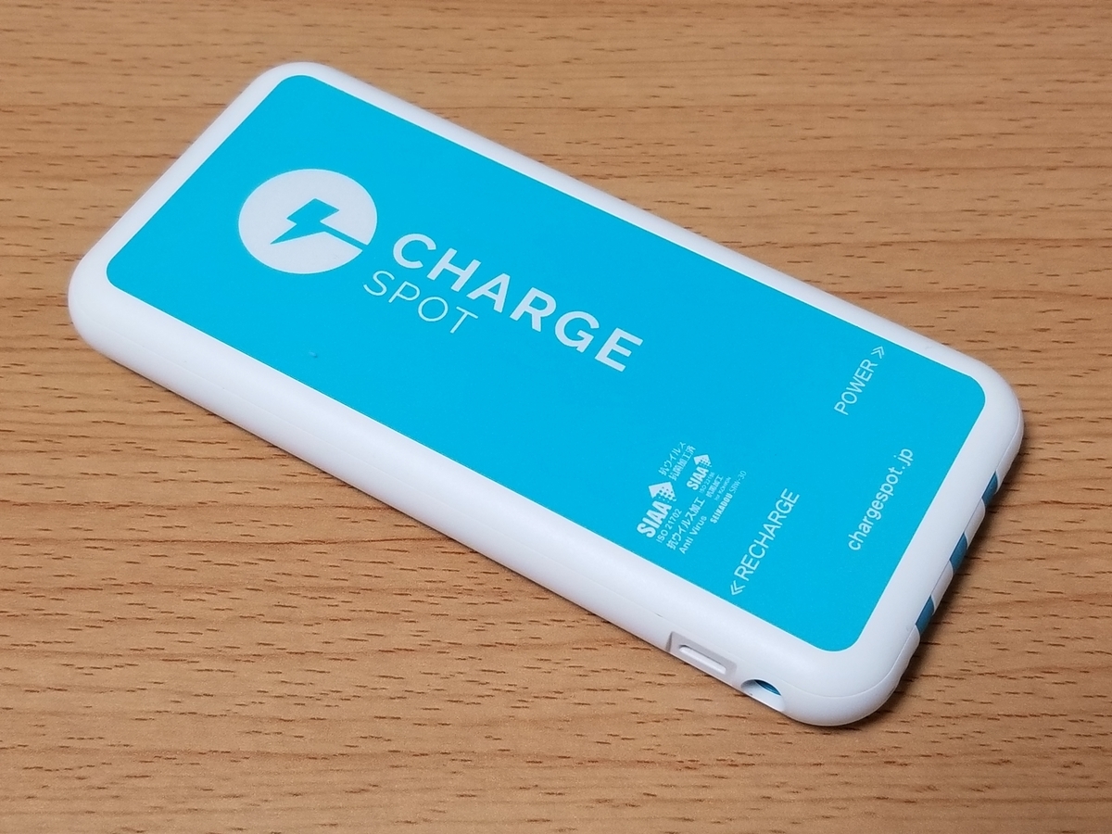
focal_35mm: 26
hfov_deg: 67.3
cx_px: 556
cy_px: 417
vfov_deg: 53.1
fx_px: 835
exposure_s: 1/33
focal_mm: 4.3
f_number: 1.7
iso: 200
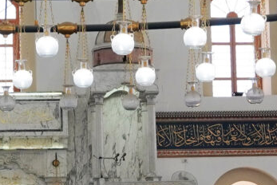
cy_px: 102
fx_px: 1532
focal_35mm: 199
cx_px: 65
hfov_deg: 10.3
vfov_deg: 6.9
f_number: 4
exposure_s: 1/160
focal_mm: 18
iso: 320
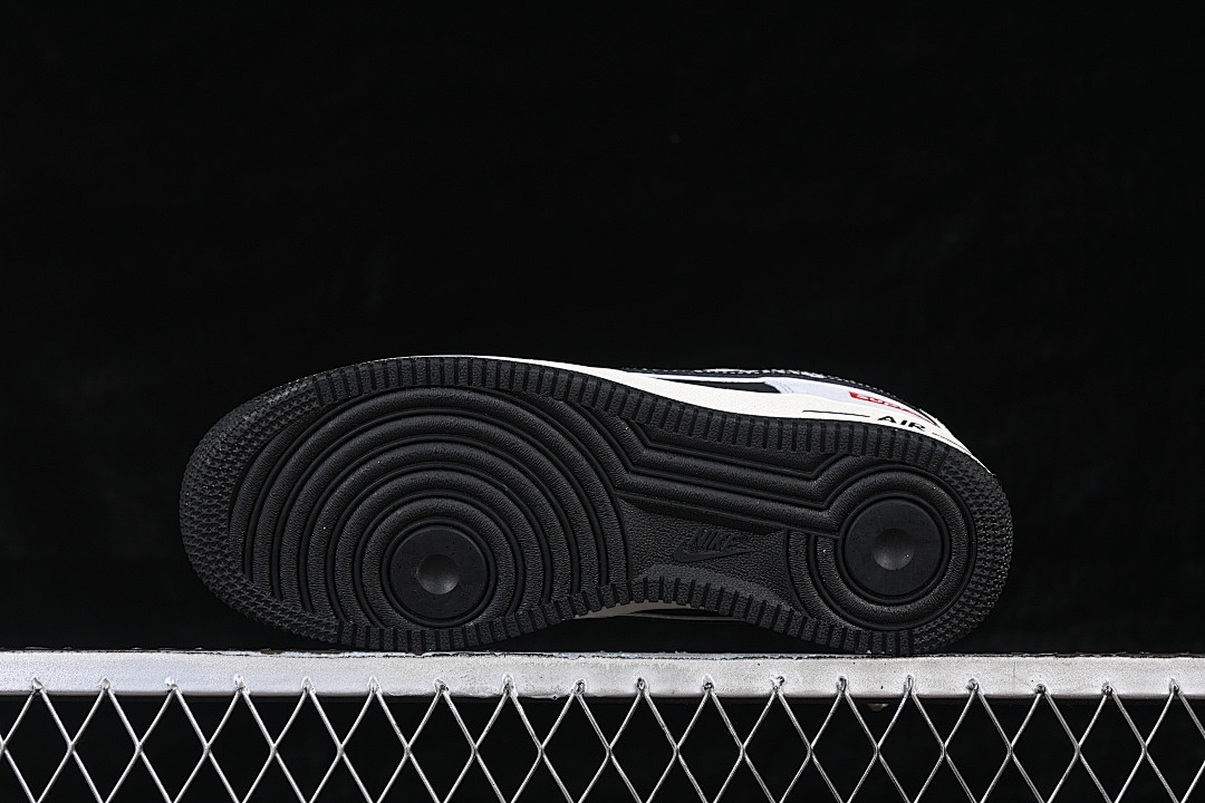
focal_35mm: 75
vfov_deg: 18.2
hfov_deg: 27.0
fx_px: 2510
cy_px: 402
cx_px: 602
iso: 160
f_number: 6.3
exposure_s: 1/60
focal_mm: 50
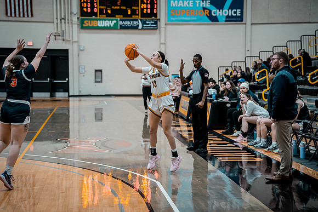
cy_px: 106
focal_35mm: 80
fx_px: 709
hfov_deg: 25.3
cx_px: 162
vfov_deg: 17.0
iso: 1600
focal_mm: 78
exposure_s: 1/640
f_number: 2.8
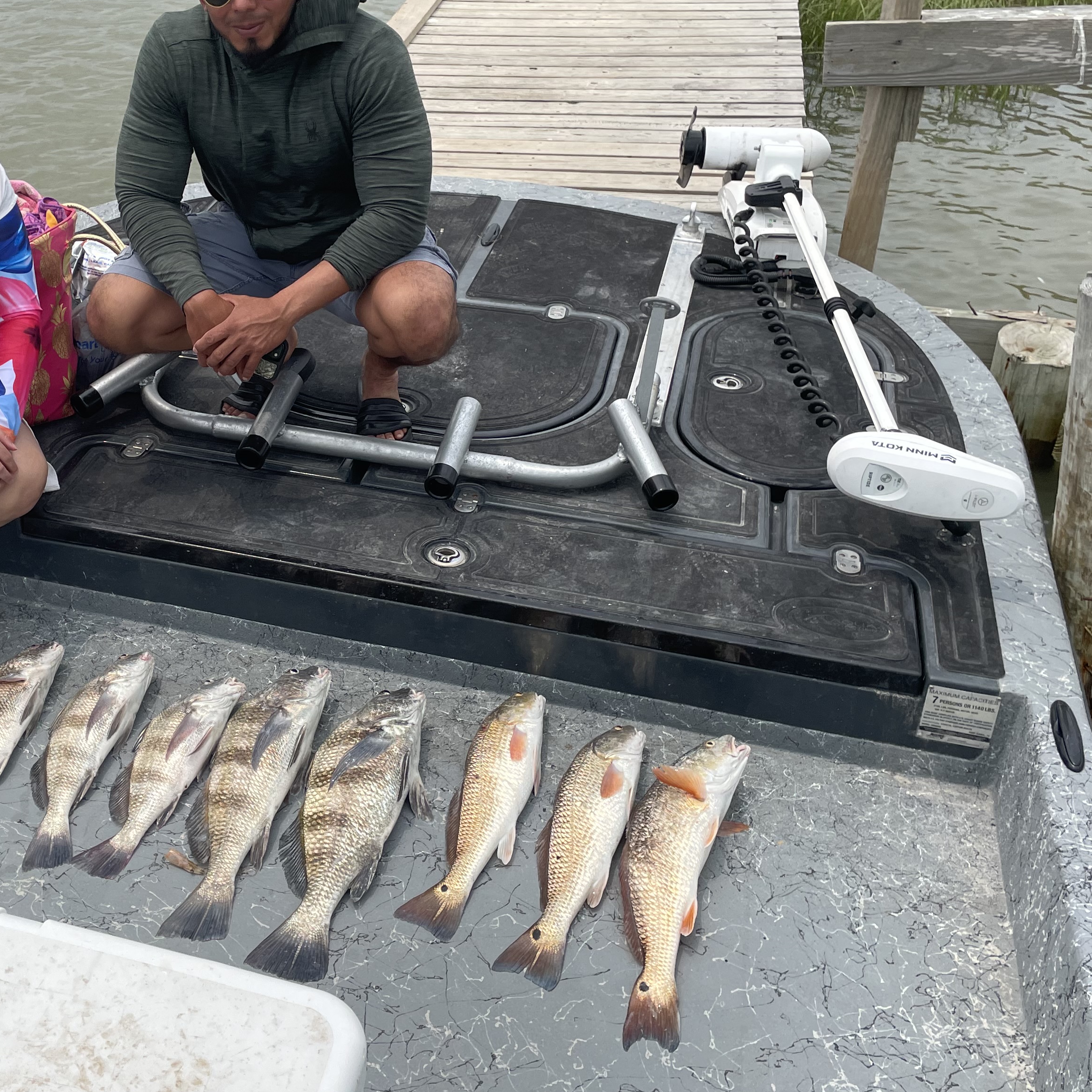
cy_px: 446
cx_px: 330
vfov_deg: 41.7
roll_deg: +0.1
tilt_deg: -27.3
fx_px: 1428
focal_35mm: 40
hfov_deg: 41.1
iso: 32
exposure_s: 1/5556
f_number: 1.6
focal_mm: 4.2
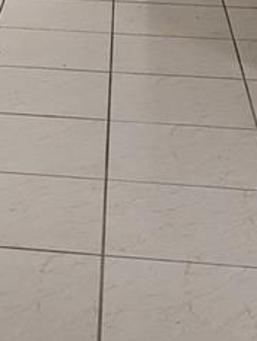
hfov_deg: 11.8
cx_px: -72
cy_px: -318
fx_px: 1215
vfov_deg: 13.8
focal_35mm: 123
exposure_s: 1/120
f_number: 1.68
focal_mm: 6.9
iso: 25
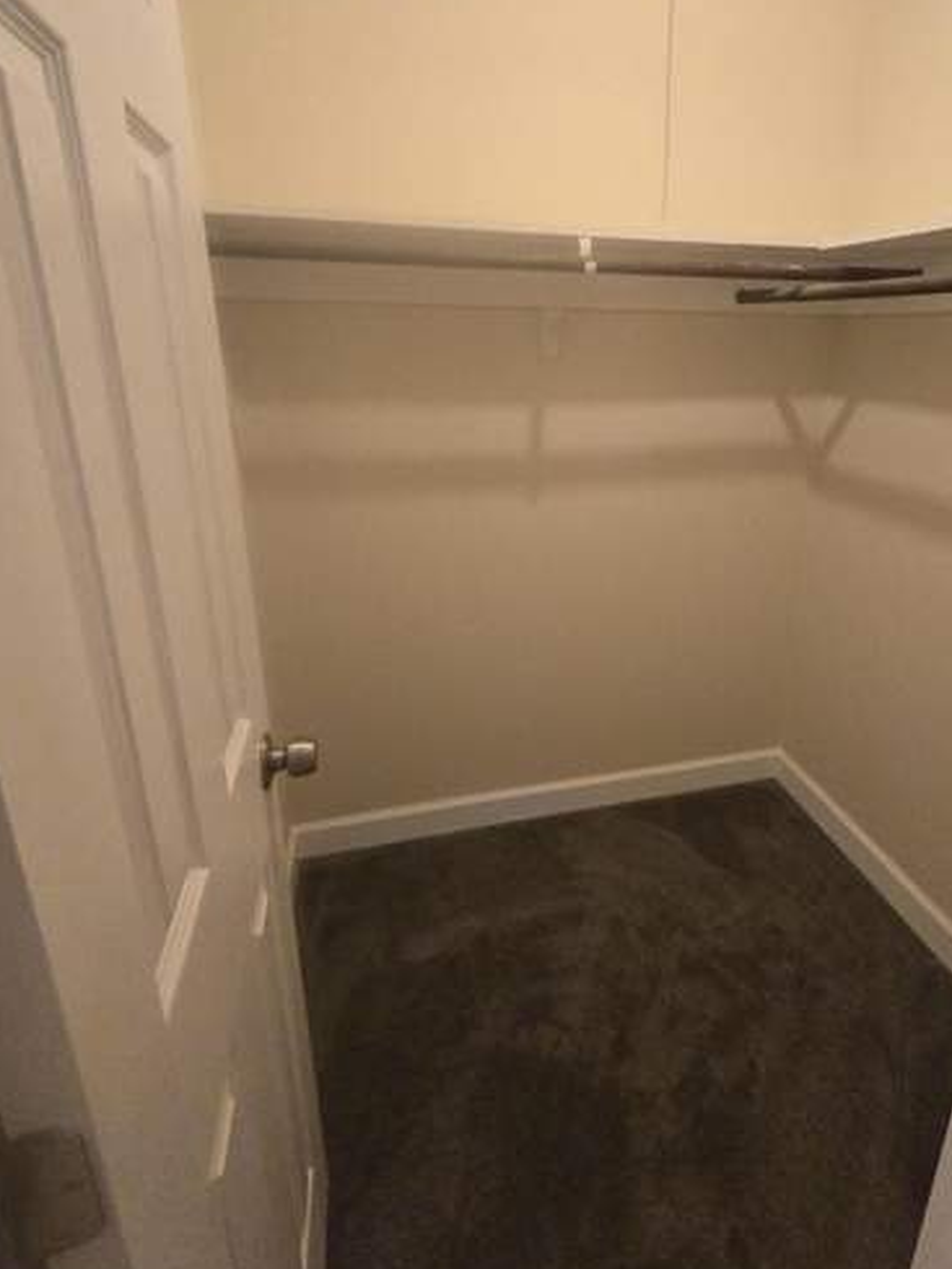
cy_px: 553
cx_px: 558
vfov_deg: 90.5
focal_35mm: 17
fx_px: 623
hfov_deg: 74.2
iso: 640
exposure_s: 1/60
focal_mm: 2.2
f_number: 2.2
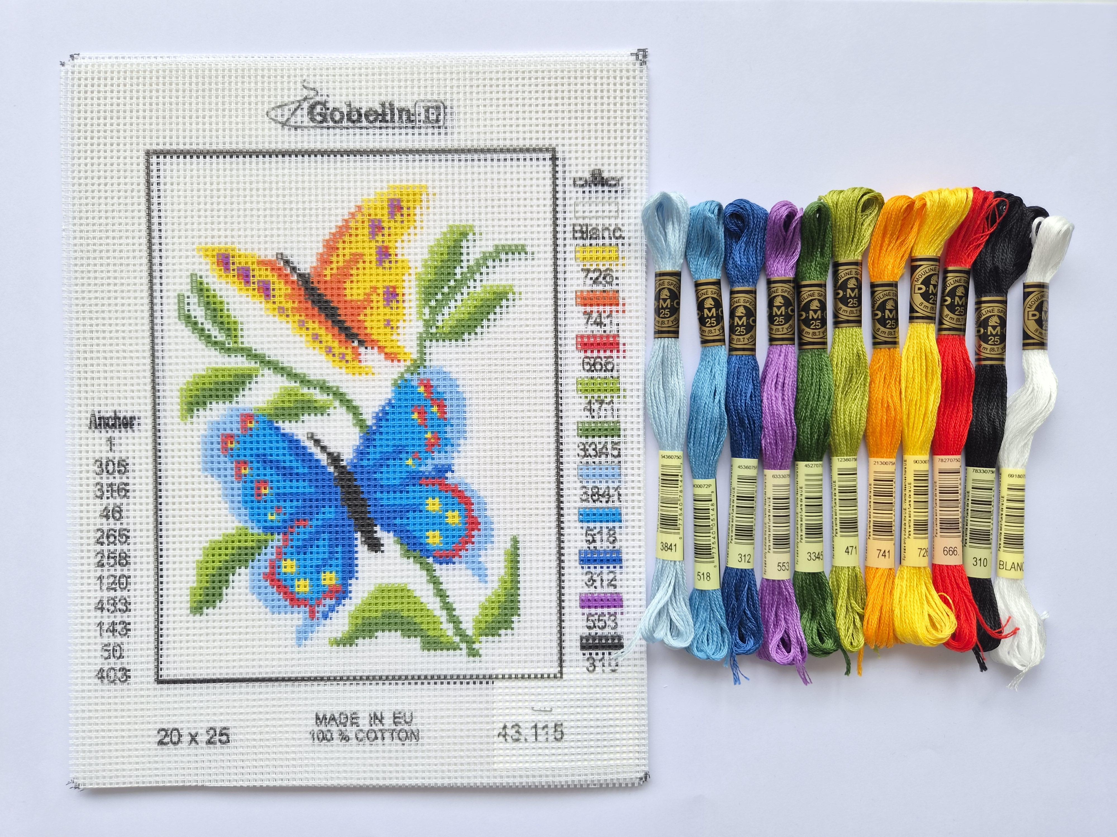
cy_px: 418
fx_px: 742
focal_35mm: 23
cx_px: 558
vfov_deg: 58.9
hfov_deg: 73.9
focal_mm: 5.4
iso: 50
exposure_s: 1/180
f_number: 1.8
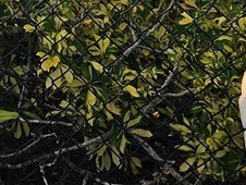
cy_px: -213
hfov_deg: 16.2
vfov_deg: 12.2
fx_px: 740
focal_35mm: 104
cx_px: -181
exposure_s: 1/476
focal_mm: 6.3
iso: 16
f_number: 1.7
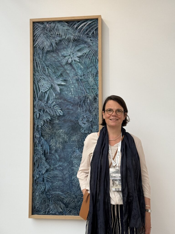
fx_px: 324
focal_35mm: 48
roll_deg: +0.2
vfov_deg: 39.7
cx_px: 88
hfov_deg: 30.3
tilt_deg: +3.4
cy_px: 117
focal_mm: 6.76
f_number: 1.78
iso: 80
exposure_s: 1/611
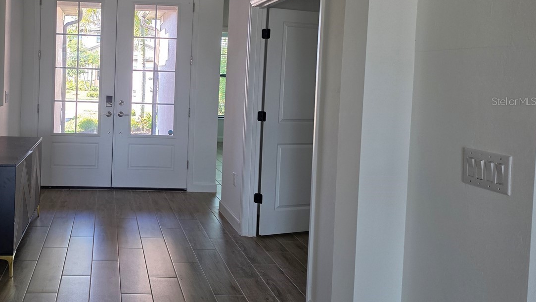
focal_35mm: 37
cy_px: 101
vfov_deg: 31.8
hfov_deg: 52.0
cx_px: 143
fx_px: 526
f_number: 1.4
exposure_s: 1/180
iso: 100
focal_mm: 6.5
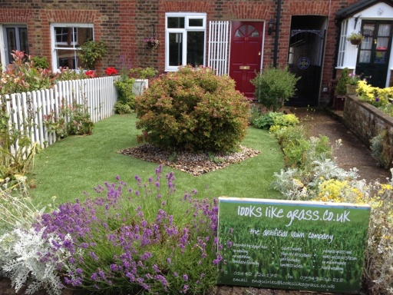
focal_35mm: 35
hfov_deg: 52.6
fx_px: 397
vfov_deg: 40.7
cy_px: 148
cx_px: 196
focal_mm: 4.28
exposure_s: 1/400
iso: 64
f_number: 2.4
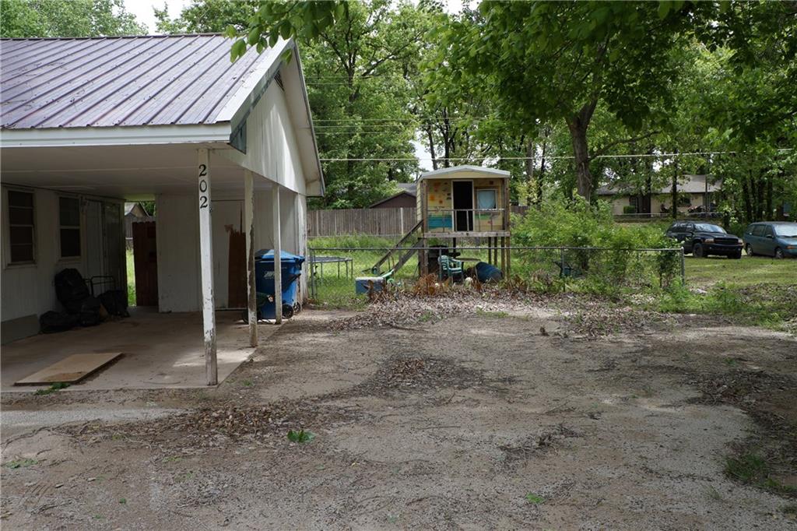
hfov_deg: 59.5
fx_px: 697
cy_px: 266
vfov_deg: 41.7
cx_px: 398
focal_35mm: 32
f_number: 8
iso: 100
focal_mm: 21
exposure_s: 1/100
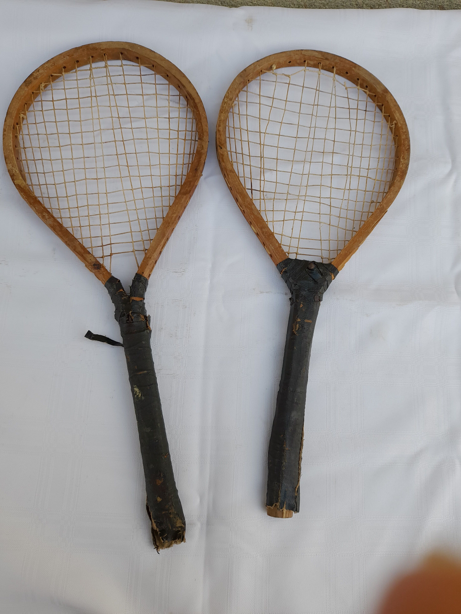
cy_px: 307
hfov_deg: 54.9
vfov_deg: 69.4
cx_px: 230
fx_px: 444
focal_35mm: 25
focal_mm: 4.6
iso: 25
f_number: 2
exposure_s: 1/120
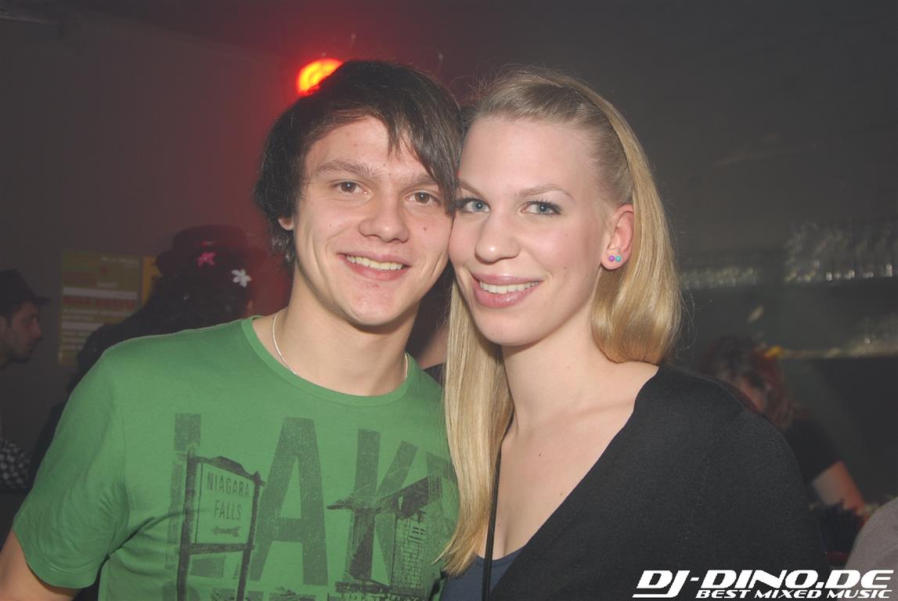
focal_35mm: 36
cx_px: 449
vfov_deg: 37.0
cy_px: 300
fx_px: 899
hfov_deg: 53.1
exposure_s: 1/5
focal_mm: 24
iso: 200
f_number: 5.6
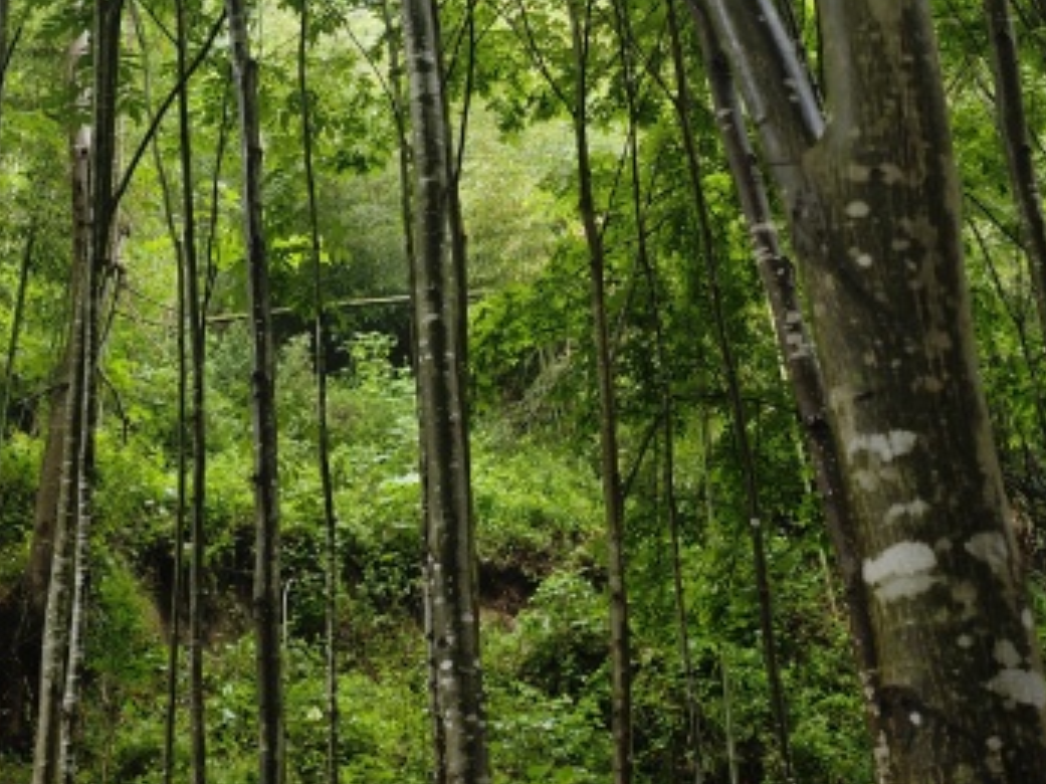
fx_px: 1601
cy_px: 42
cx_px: 603
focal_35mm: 53
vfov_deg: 26.4
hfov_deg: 36.1
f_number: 1.6
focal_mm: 6.55
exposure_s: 1/94.6
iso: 200
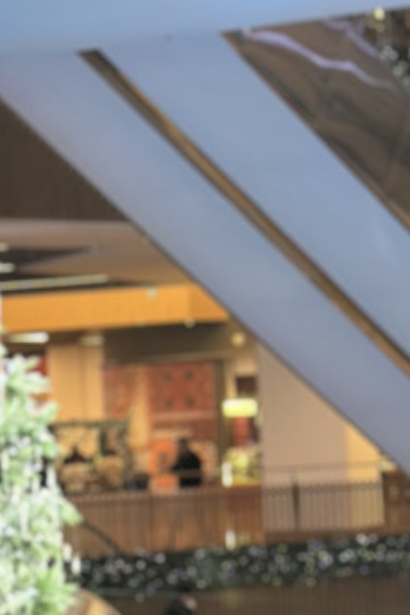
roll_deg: +2.5
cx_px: 20
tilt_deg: +0.0
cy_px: 475
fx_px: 2543
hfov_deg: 9.2
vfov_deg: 13.7
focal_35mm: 149
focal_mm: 6.86
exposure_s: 1/50
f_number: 1.78
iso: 80
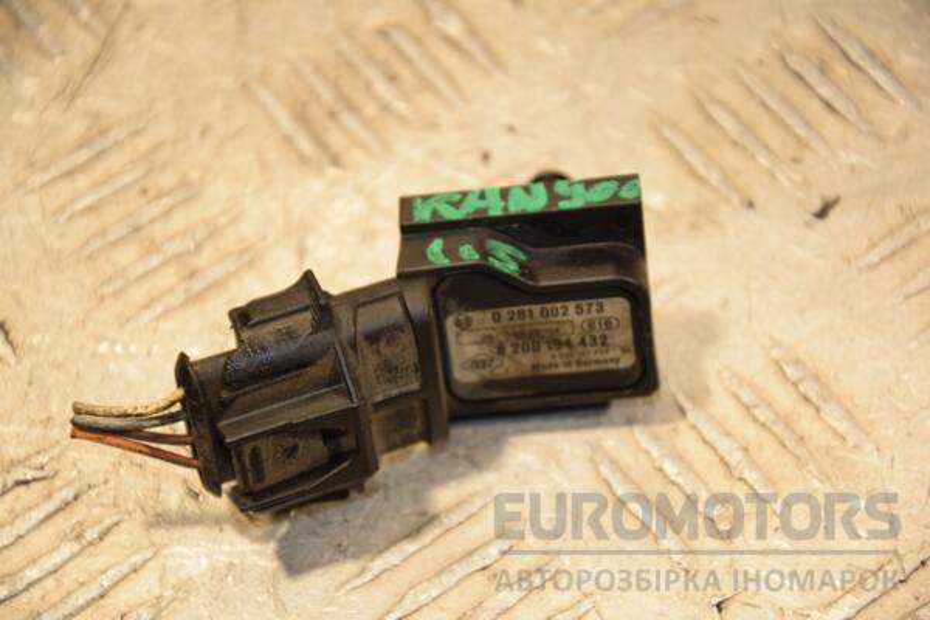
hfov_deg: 13.0
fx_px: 4068
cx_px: 465
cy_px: 310
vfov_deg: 8.7
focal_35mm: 158
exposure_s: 1/200
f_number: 5.6
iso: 800
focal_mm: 105
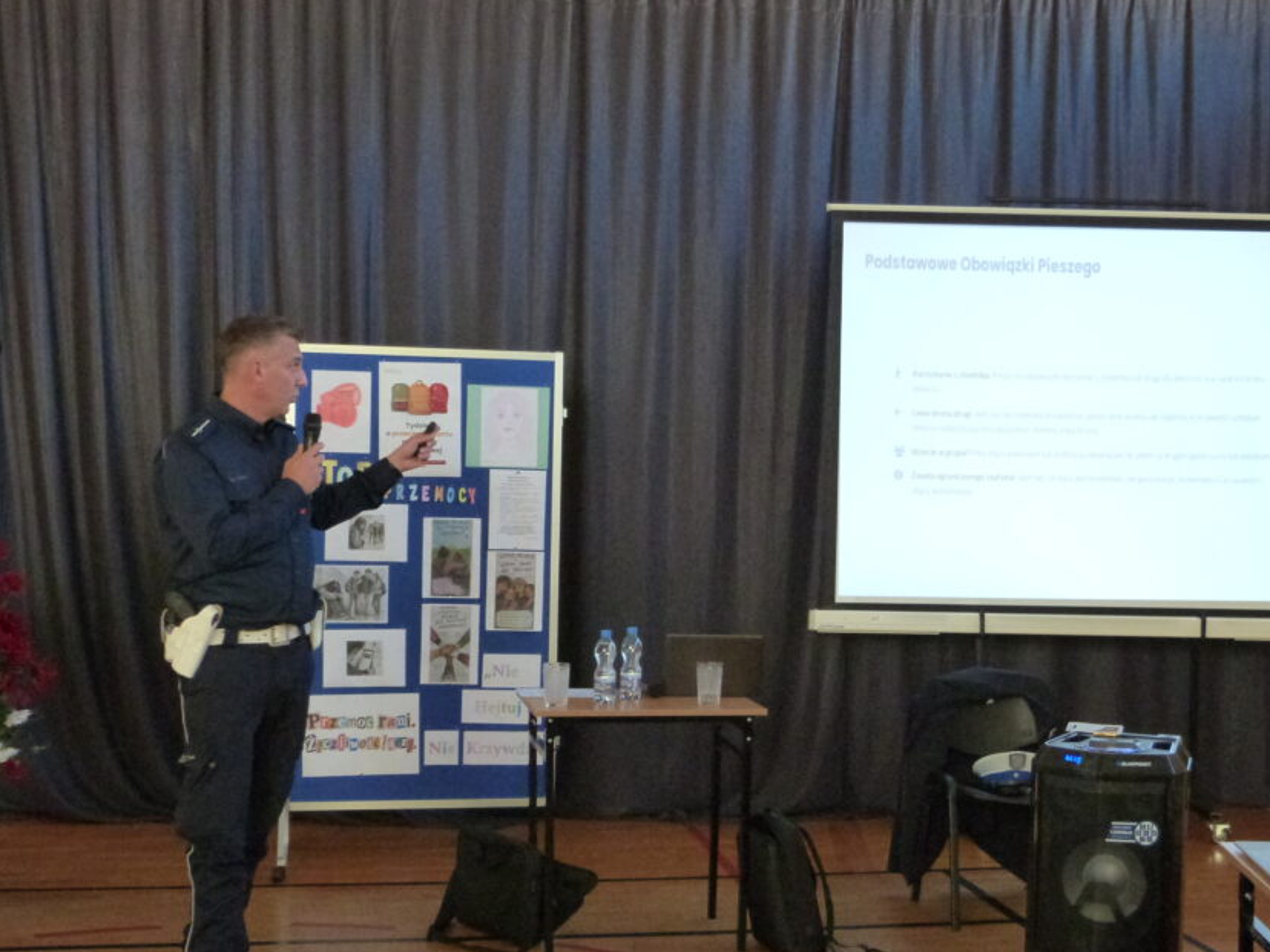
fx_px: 1724
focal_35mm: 47
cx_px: 758
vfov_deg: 30.8
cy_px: 549
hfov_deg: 40.3
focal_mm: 6.8
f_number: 3.1
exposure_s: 1/80
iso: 800
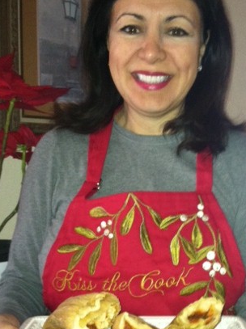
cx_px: 169
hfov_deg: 26.3
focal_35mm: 55
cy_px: 192
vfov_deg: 34.9
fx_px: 523
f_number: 2.8
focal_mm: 3.85
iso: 250
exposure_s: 1/15
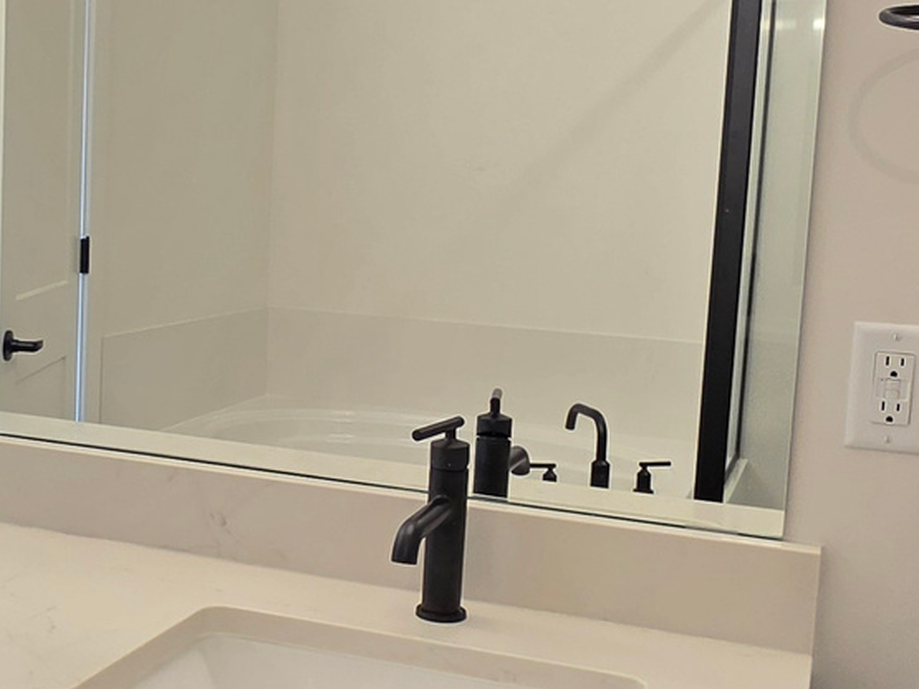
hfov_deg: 39.0
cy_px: 328
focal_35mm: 48
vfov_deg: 30.3
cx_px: 278
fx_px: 1274
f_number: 1.9
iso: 80
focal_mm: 2.2
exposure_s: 1/120
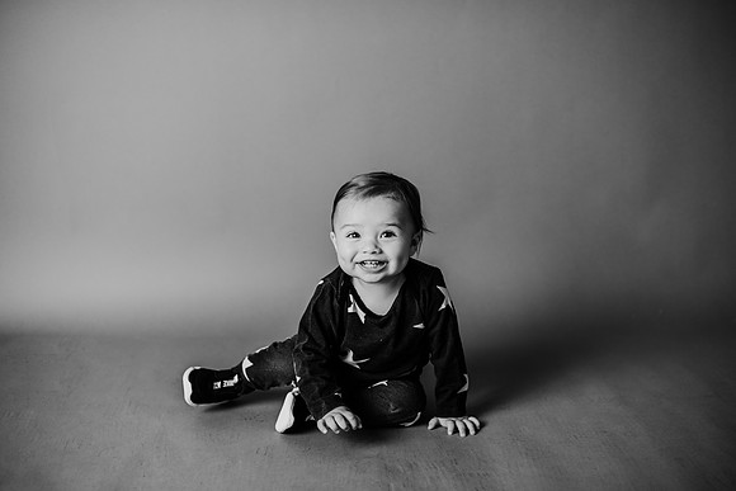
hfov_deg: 37.8
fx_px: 1075
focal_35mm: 53
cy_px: 245
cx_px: 379
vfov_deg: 25.7
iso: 100
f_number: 2.2
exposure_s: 1/160
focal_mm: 50
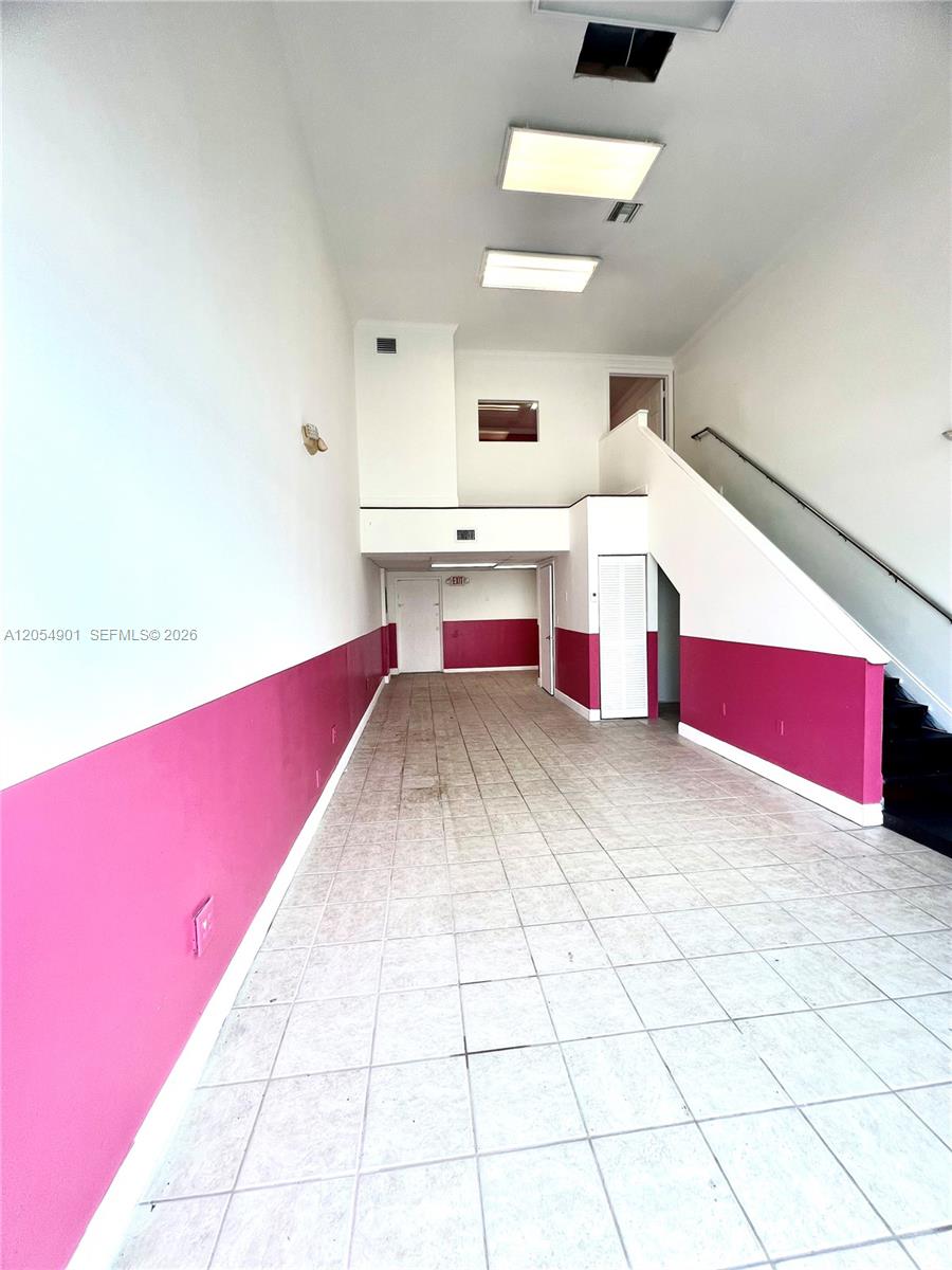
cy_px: 635
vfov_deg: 106.2
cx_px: 476
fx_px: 477
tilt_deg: -2.9
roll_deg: +0.7
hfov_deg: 89.9
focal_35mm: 13
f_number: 1.8
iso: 32
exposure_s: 1/125
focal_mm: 1.57
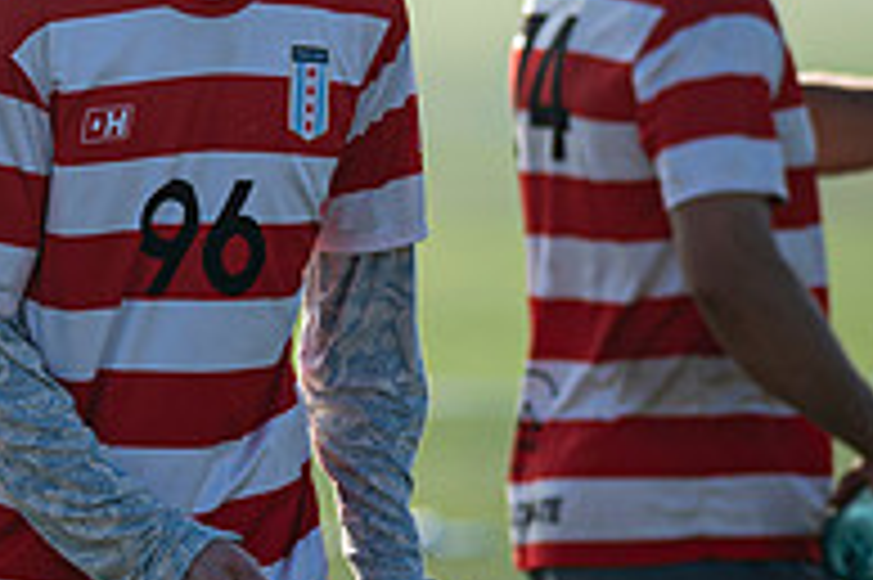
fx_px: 20328
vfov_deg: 1.6
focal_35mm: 839
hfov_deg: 2.5
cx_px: -335
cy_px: 187
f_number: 3.2
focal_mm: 195
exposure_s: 1/1000
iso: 100
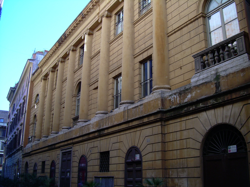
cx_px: 125
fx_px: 274
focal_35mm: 38
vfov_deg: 37.7
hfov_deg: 49.0
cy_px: 94
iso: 50
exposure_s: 1/210
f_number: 2.8
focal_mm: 6.3
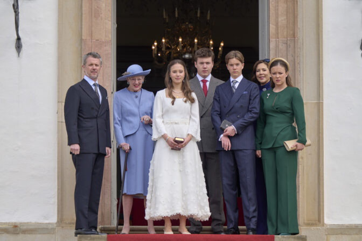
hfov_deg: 8.2
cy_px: 120
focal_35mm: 250
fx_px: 2514
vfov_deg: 5.5
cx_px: 181
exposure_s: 1/1000
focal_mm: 250
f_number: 5.6
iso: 320
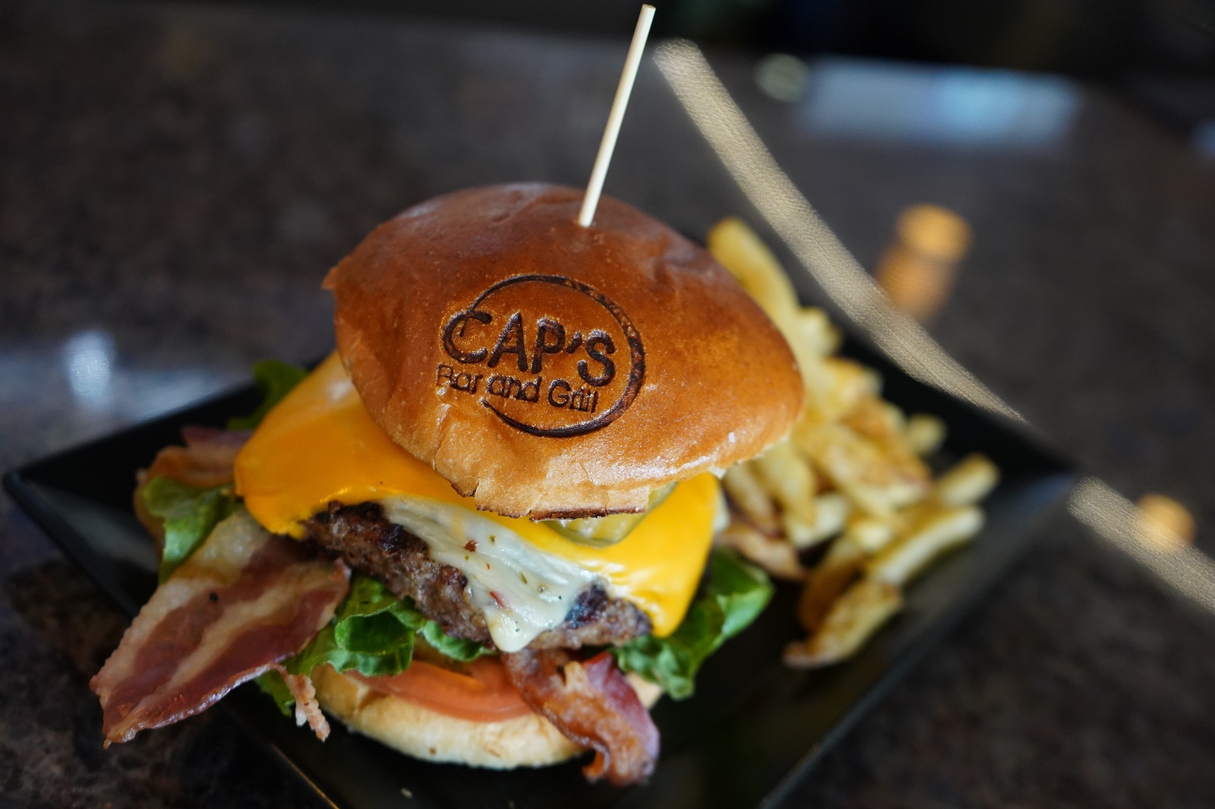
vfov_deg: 37.8
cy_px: 404
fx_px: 1181
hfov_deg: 54.4
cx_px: 608
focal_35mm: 35
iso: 4000
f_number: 4
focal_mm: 35
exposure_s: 1/160
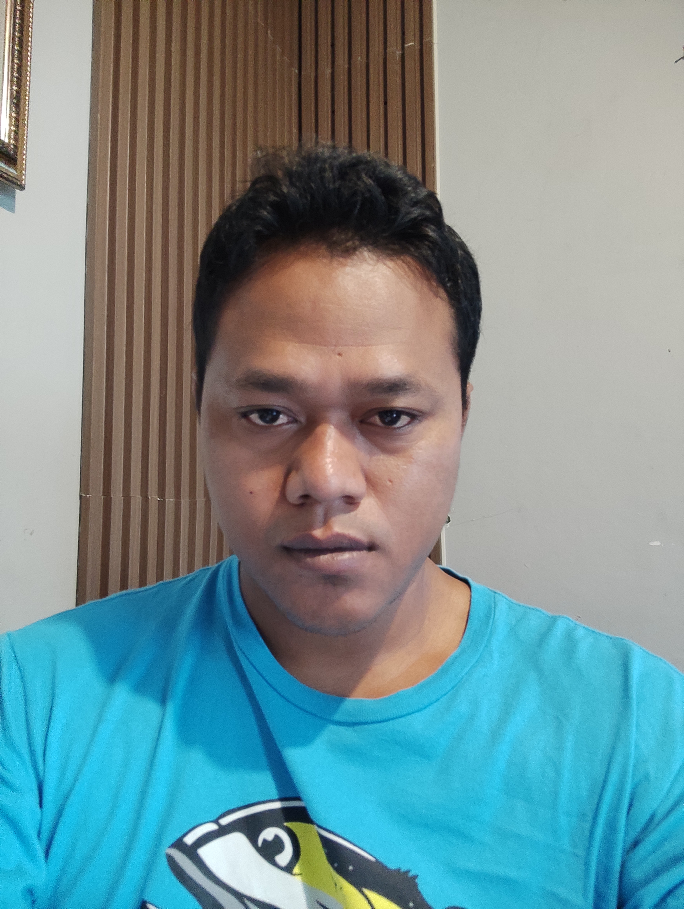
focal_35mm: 20
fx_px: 526
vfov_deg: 81.7
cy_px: 454
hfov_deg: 66.0
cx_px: 342
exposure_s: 1/20
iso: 459
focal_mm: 3.49
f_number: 2.45
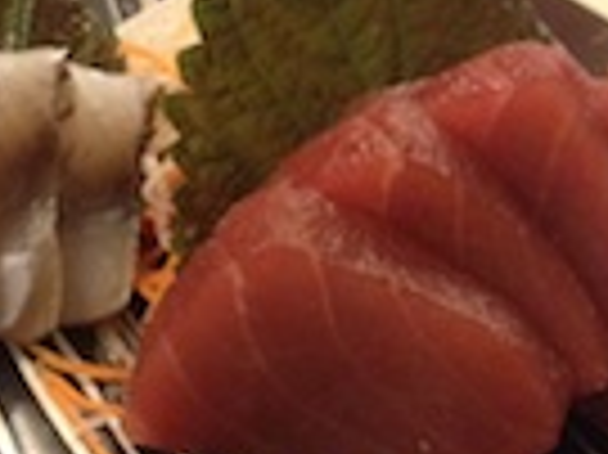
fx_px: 1825
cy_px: 256
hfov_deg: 17.9
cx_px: -131
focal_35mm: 104
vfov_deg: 14.2
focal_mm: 4.28
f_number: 2.4
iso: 500
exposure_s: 1/15
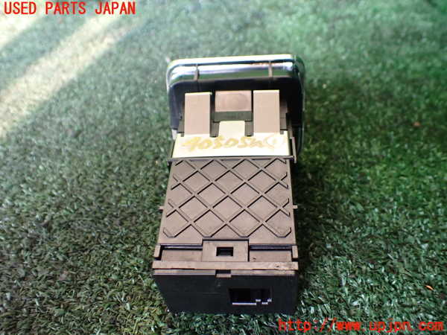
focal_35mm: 30
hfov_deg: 60.0
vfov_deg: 46.8
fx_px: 387
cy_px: 168
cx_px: 224
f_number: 2.3
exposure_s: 1/125
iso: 400
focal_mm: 5.4
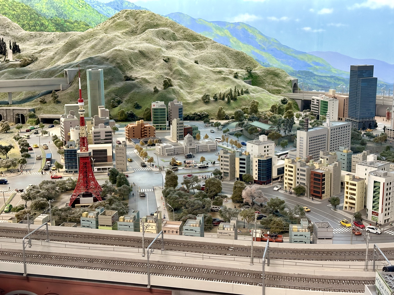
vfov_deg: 30.3
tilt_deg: -12.9
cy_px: 148
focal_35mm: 48
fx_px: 546
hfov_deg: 39.7
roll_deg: +0.7
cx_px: 197
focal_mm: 6.86
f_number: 1.78
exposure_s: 1/40
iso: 320
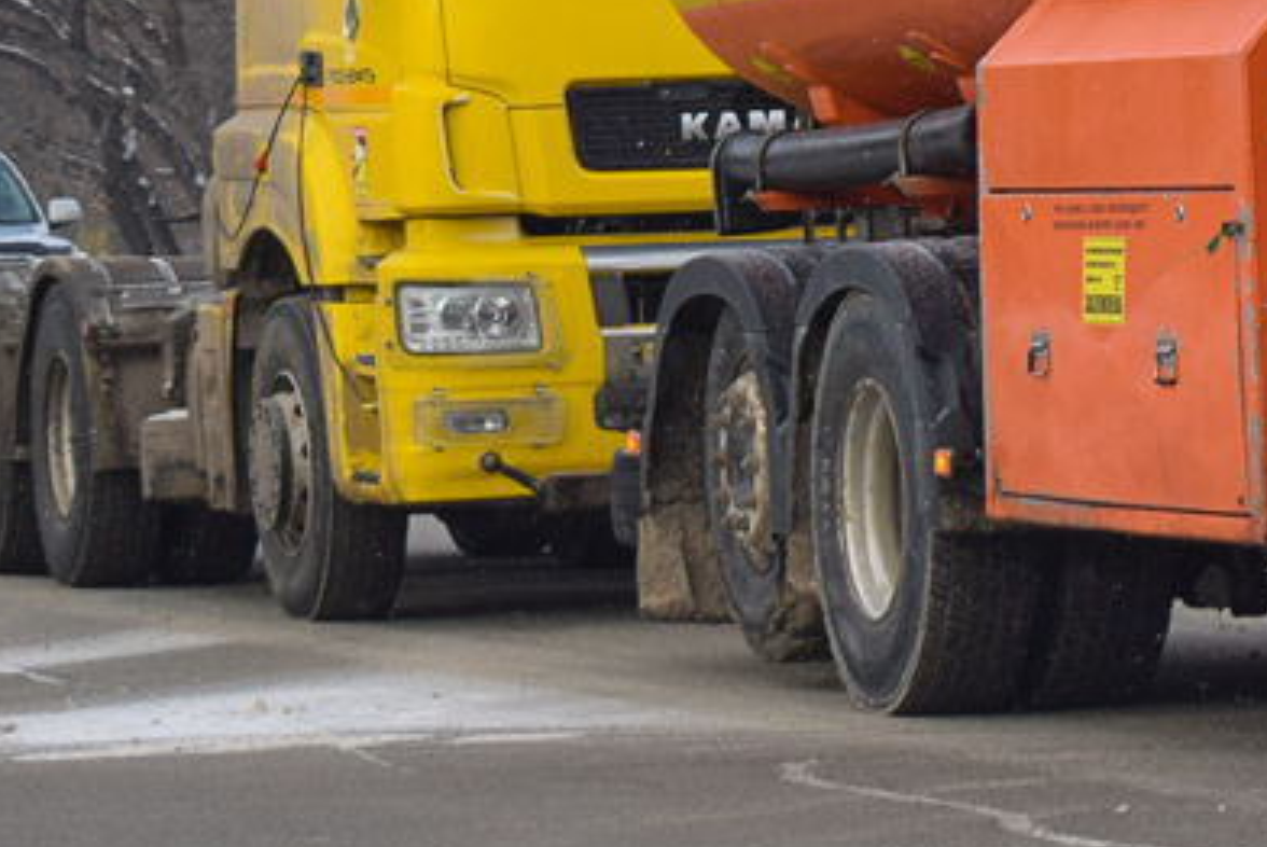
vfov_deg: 6.5
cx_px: 1597
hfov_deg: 9.6
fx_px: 7431
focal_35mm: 211
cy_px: -272
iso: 400
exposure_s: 1/800
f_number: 6.3
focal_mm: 46
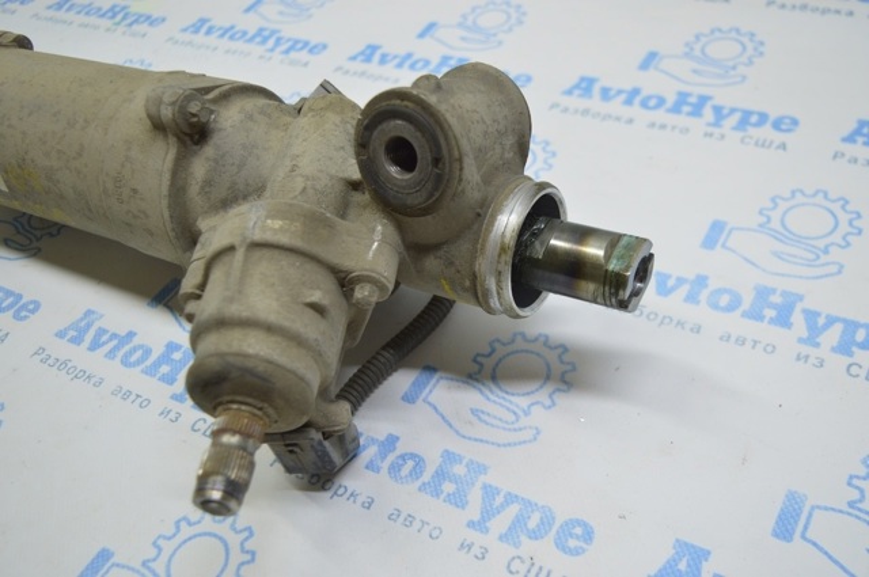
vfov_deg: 35.4
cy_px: 288
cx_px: 434
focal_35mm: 38
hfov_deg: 51.3
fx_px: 904
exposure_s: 1/60
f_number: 4
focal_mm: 25
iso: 400
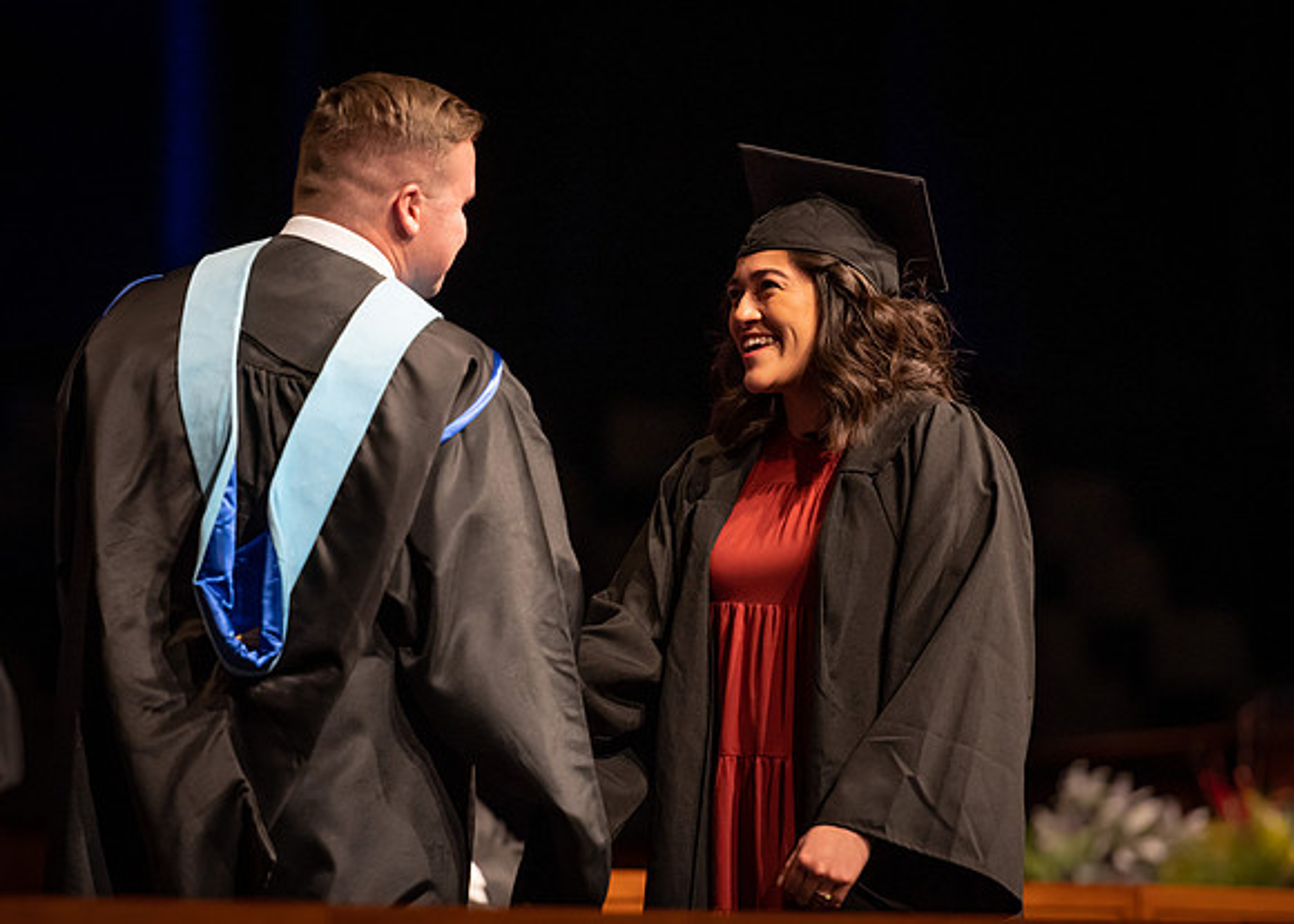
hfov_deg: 8.4
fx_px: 8814
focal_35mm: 240
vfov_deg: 6.0
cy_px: 529
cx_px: 550
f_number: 2.8
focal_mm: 200
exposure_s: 1/200
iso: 1250
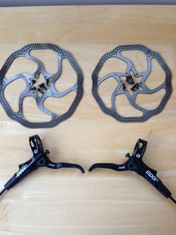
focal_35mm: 33
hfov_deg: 42.9
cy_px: 118
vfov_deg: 55.4
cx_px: 88
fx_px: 224
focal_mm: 4.12
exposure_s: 1/60
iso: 50
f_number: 2.4
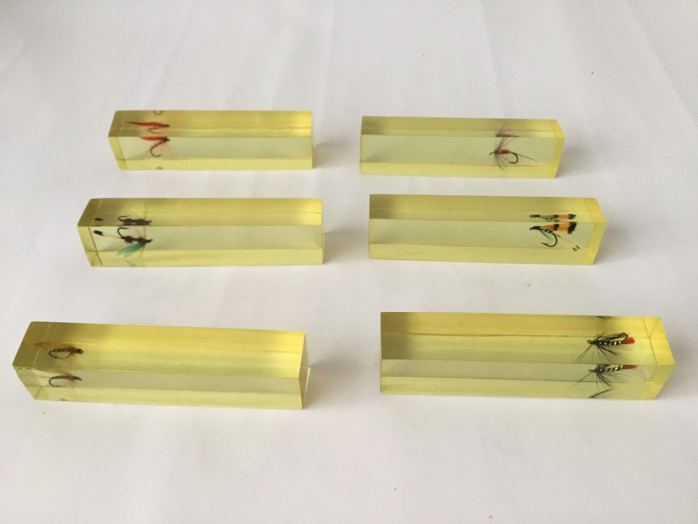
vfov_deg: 45.4
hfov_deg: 58.4
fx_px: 625
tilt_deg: -44.1
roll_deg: +2.2
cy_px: 262
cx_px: 349
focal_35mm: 31
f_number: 2.4
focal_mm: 3.3
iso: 80
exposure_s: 1/33
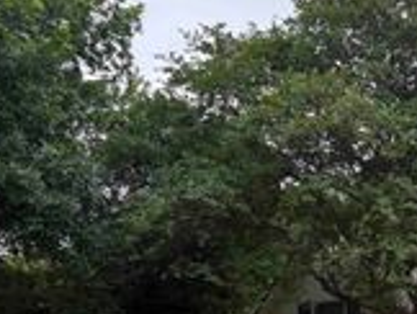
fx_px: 893
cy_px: 356
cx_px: 525
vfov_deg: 19.0
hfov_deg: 23.6
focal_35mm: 74
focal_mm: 6.76
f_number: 1.78
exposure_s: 1/943
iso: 100
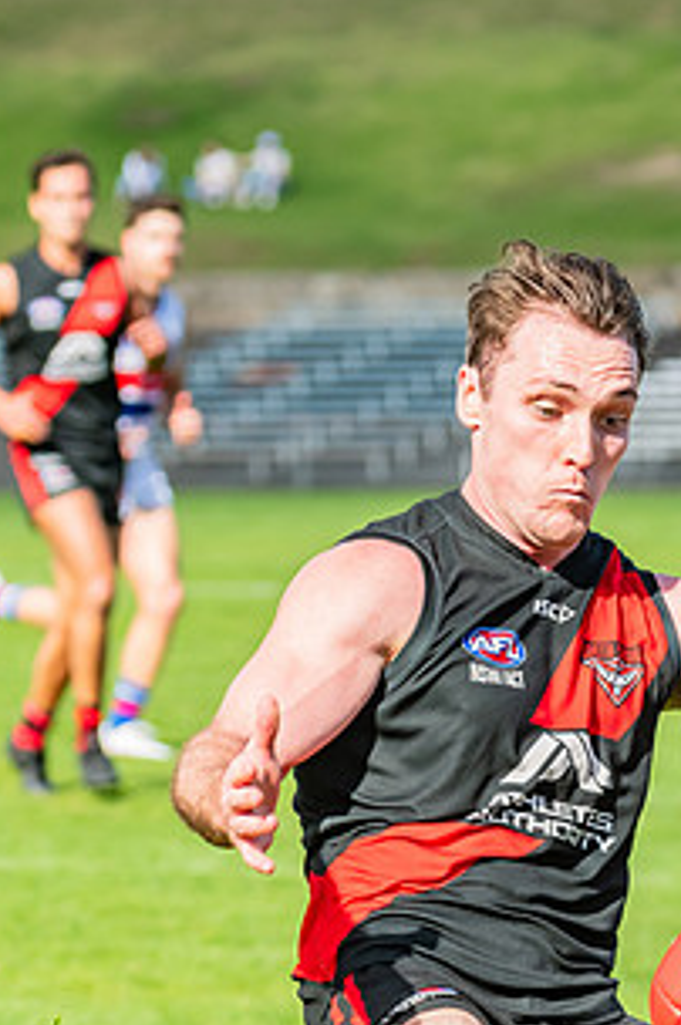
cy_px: 744
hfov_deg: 3.6
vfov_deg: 5.4
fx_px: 10863
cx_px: 537
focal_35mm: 382
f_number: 8
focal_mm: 170
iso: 800
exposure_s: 1/1600
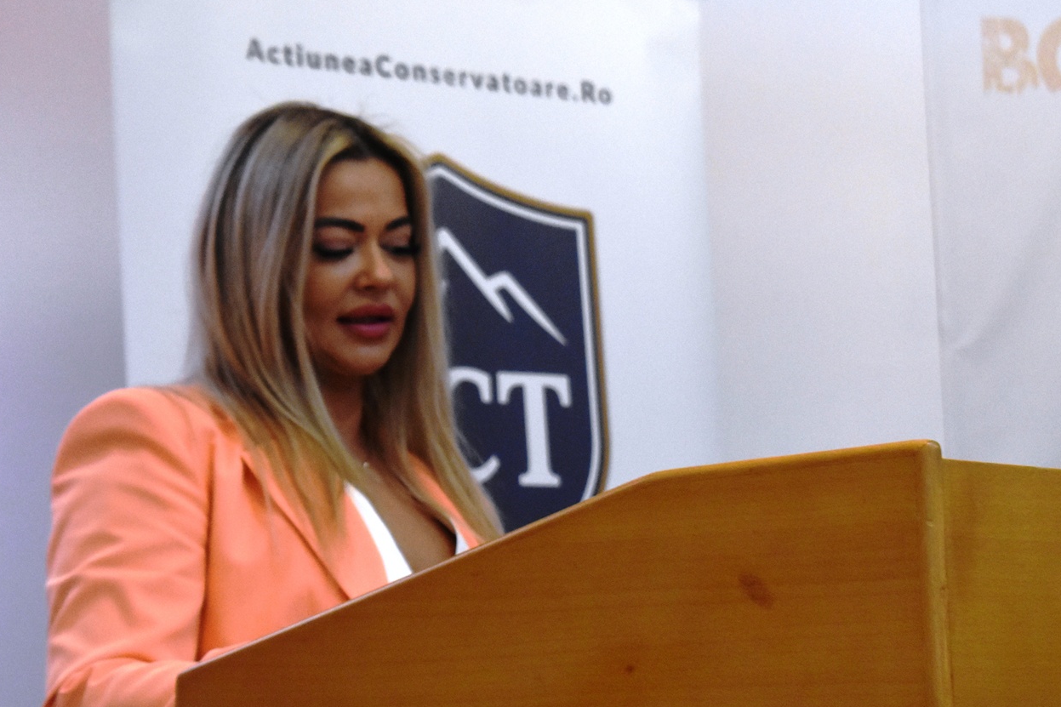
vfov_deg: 13.5
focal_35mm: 102
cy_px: 402
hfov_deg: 20.1
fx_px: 2994
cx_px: 519
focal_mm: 55
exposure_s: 1/125
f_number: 5.6
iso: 3200
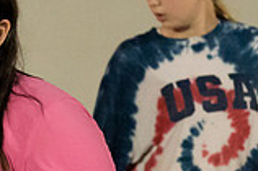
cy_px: 79
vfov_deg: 2.9
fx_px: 3343
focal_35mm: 467
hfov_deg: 4.4
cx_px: -155
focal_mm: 92
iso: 6400
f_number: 2.8
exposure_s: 1/250
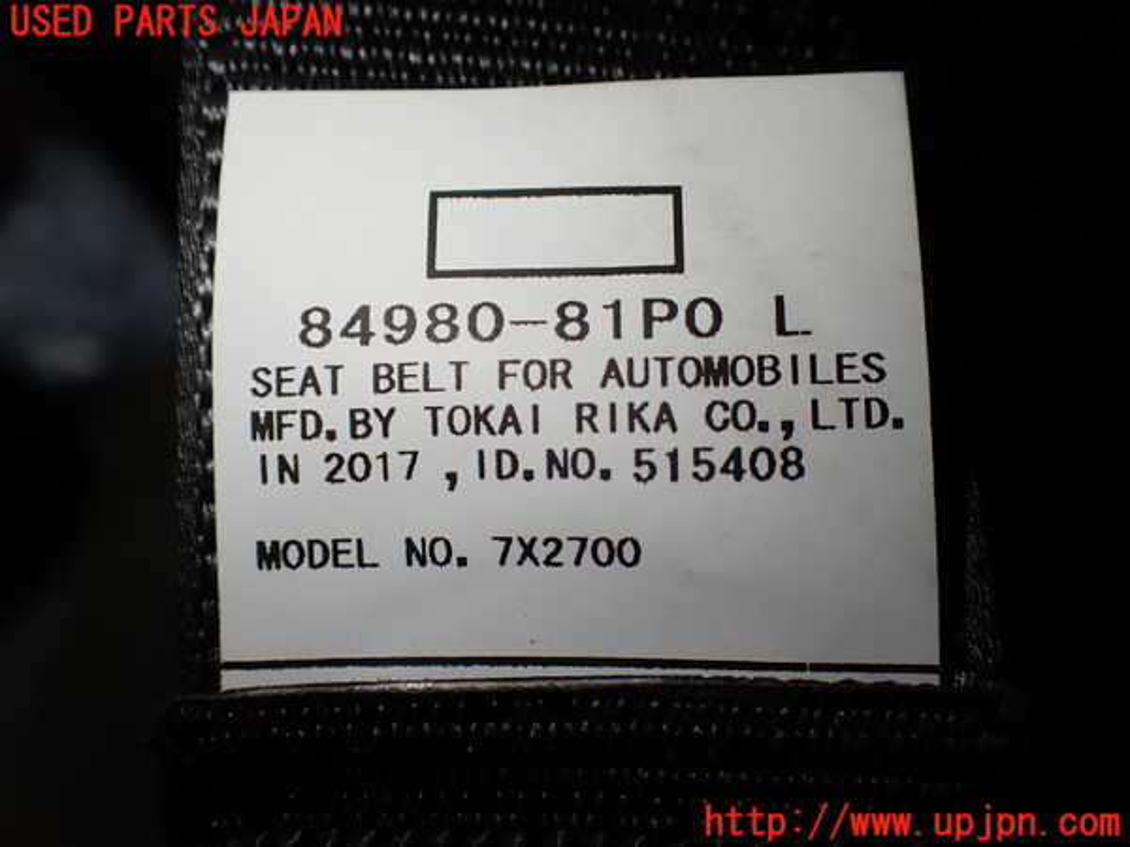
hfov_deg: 60.0
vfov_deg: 46.8
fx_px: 979
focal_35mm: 30
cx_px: 565
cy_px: 424
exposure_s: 1/200
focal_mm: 5.4
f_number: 2.3
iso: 100
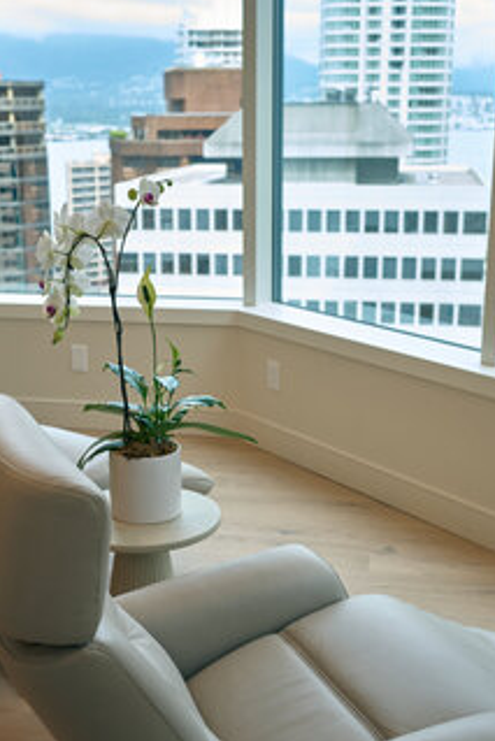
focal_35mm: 48
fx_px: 989
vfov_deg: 41.1
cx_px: 207
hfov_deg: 28.1
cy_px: 397
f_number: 4.5
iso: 800
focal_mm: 35
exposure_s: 1/100
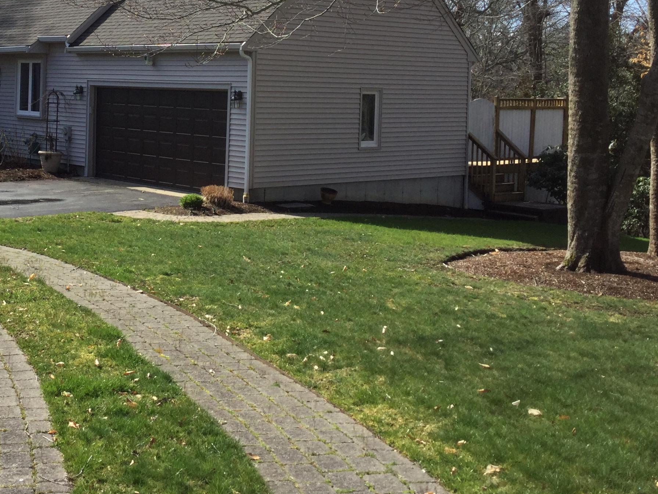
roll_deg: -0.7
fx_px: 988
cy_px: 104
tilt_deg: -4.9
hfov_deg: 36.1
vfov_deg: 27.5
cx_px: 181
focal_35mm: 52
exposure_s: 1/776
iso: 25
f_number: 2.4
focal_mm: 3.3
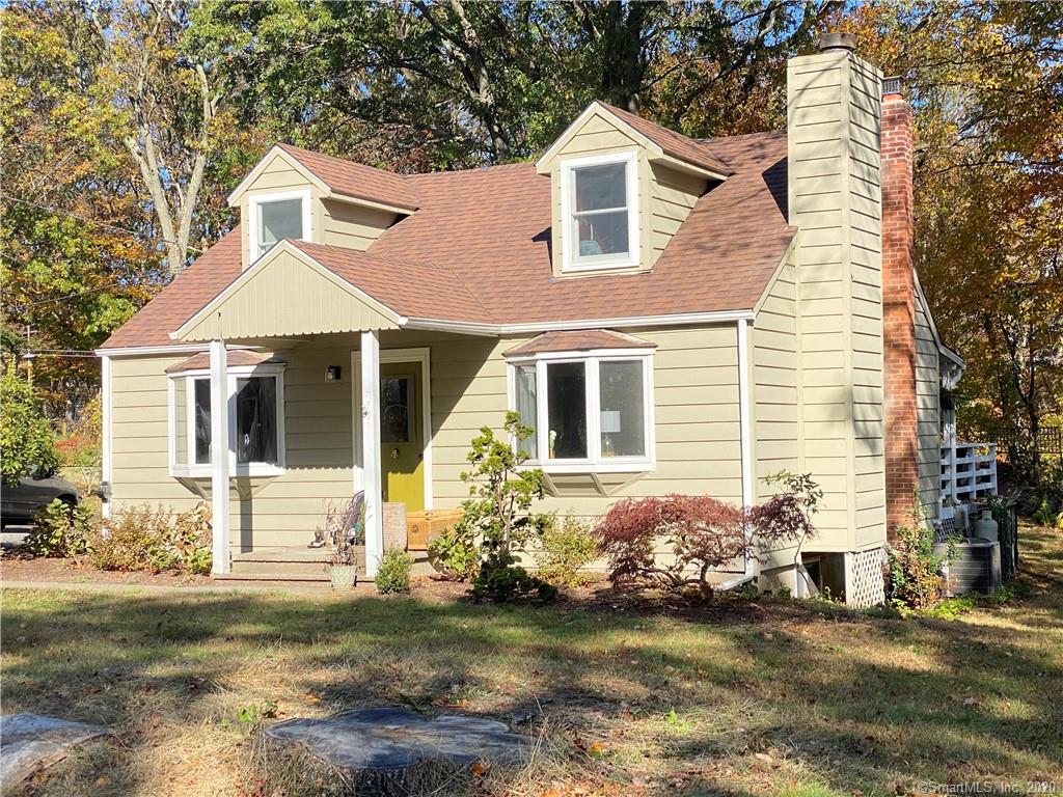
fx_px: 1597
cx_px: 532
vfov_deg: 28.0
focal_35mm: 52
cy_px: 398
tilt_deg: +1.7
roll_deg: +1.5
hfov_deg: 36.8
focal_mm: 6
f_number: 2
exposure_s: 1/940
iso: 20
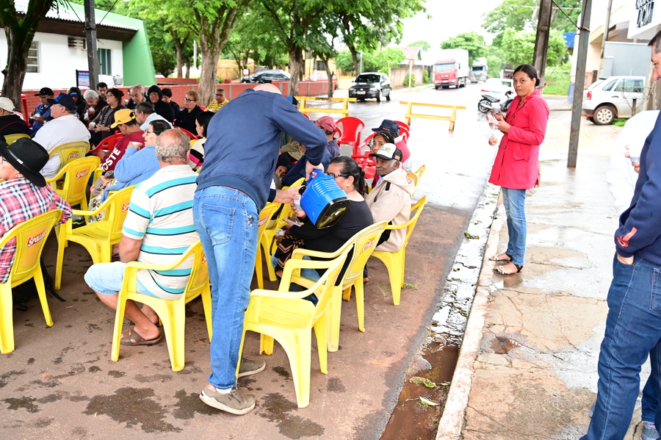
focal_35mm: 34
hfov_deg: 55.8
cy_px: 220
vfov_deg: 38.8
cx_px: 330
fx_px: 624
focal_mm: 34
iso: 2000
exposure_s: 1/125
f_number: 3.5
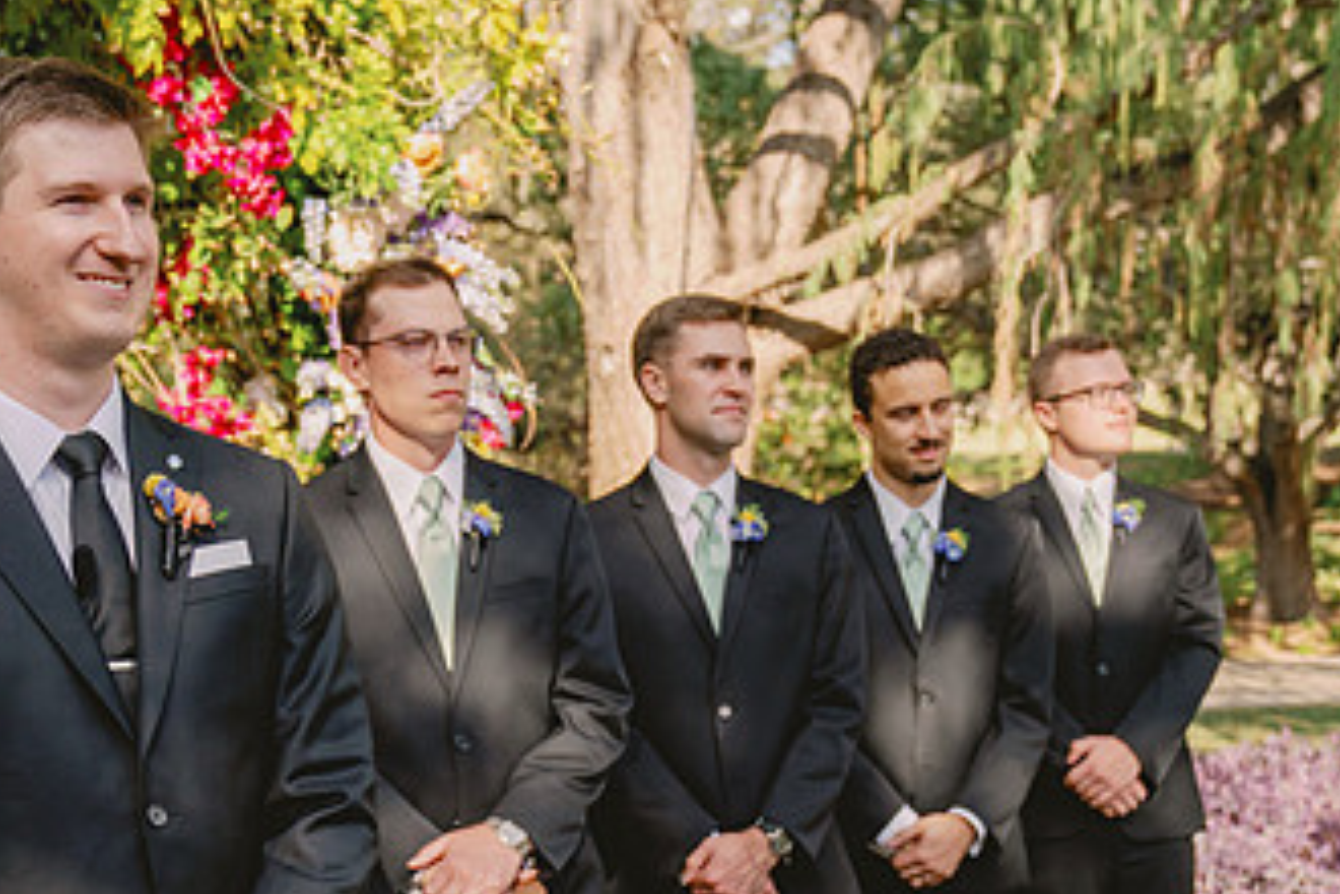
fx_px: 2419
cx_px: 723
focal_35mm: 65
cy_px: 746
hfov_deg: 30.9
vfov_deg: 20.6
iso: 200
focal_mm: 37
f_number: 4
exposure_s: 1/500
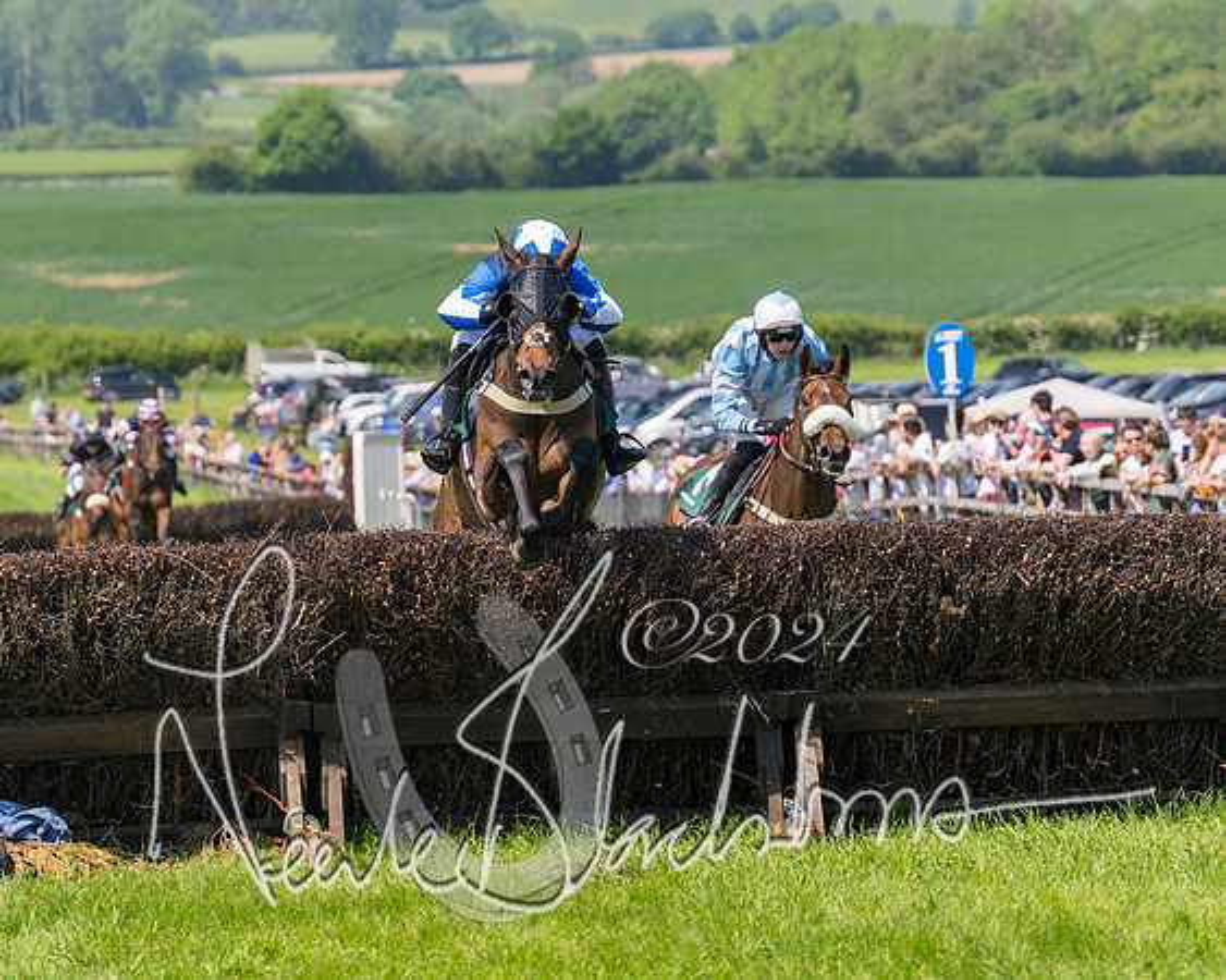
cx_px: 635
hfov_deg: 6.5
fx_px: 10834
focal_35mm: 299
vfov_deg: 5.2
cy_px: 410
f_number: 4
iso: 400
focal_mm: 140
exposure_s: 1/3200
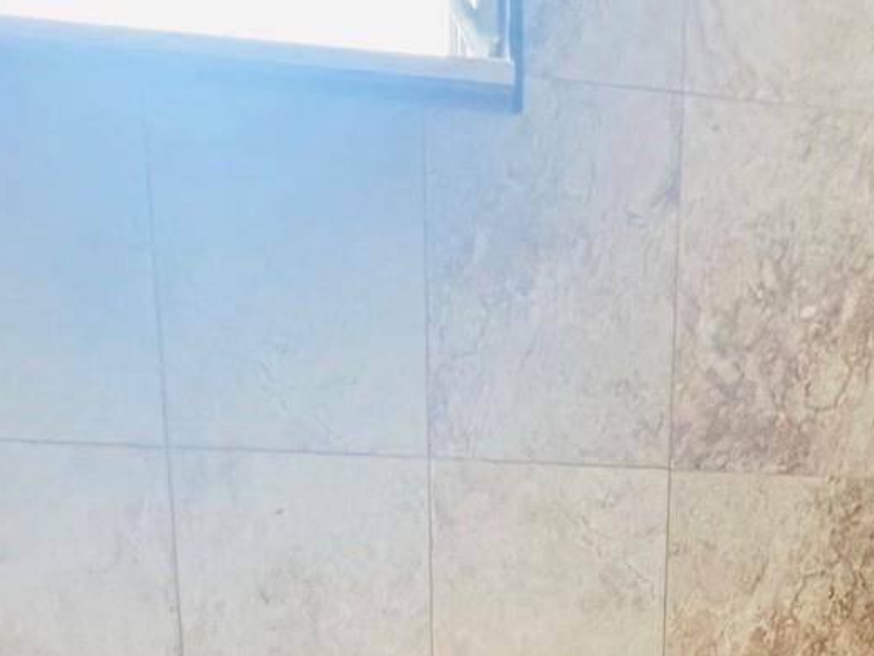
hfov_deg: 46.5
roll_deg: -0.6
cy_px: 955
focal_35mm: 40
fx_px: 1010
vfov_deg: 26.9
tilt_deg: -14.4
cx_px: 531
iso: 250
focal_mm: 1.57
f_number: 1.8
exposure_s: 1/81
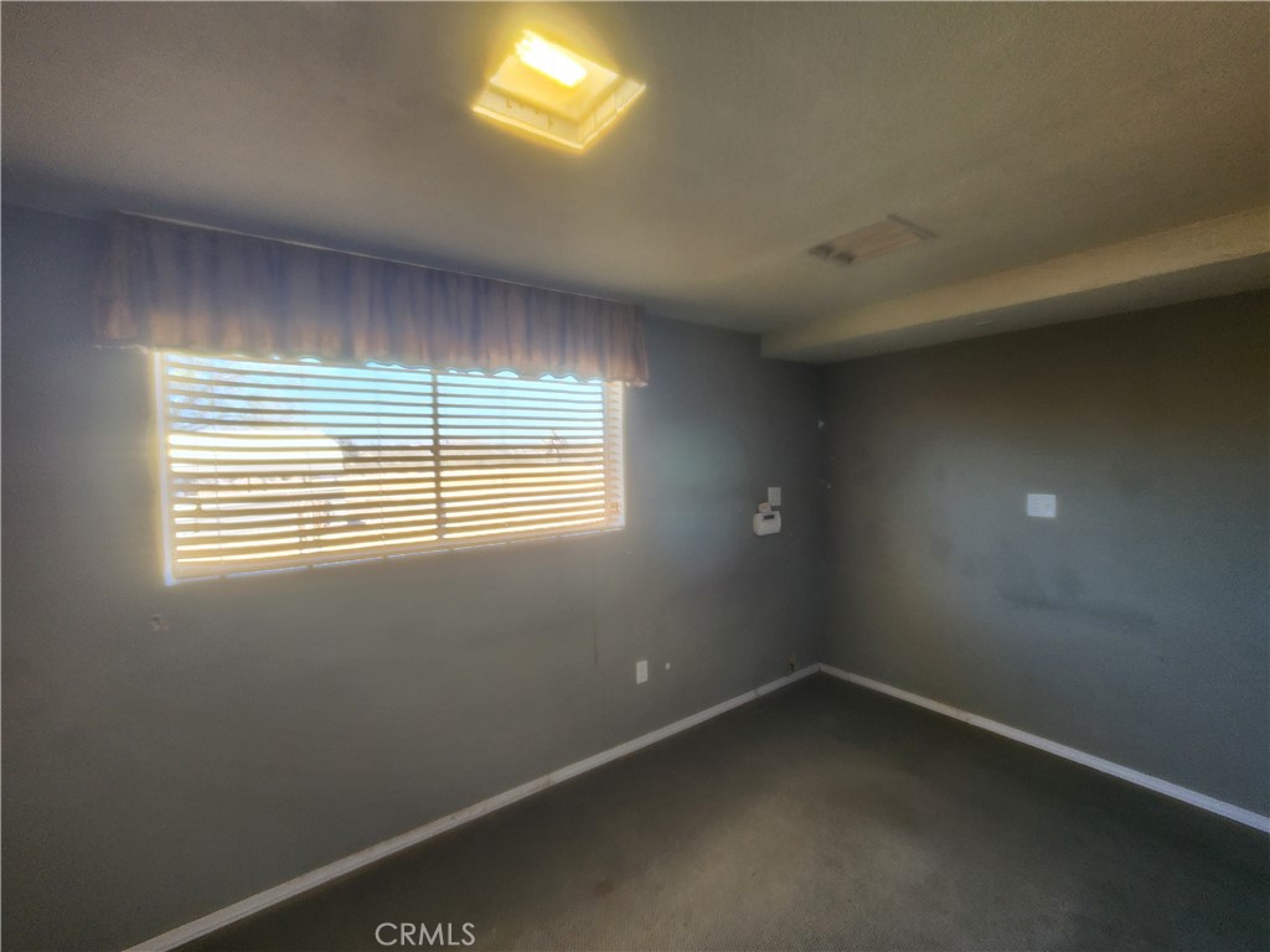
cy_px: 476
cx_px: 635
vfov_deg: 89.9
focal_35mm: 13
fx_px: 477
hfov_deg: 106.2
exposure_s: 1/60
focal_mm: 2.2
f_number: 2.2
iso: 100
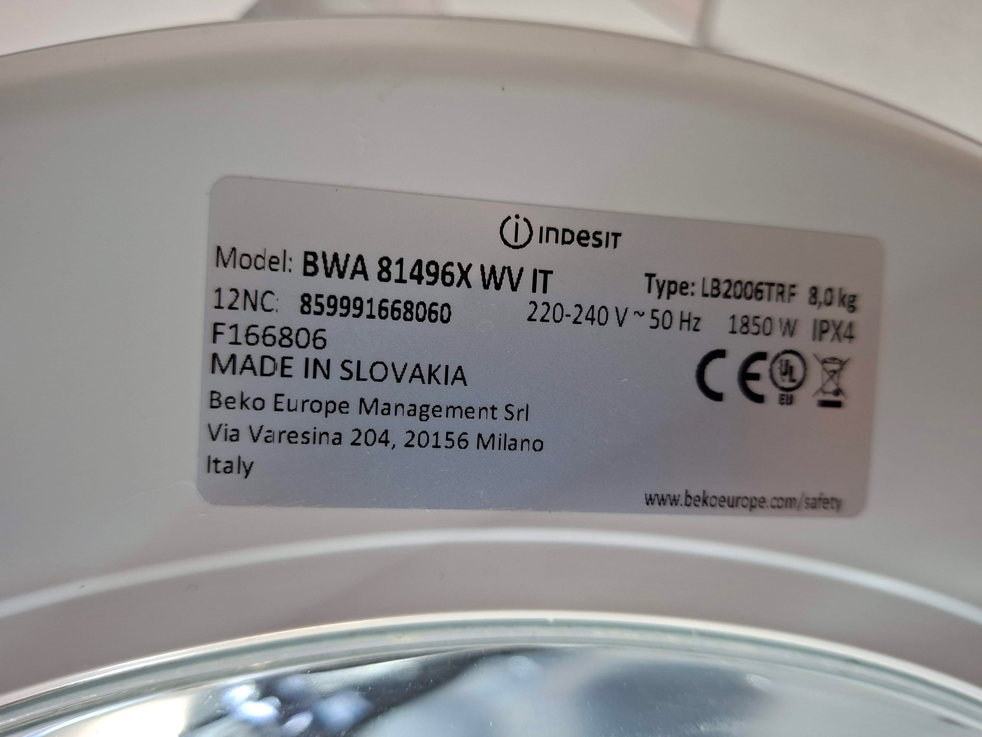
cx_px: 491
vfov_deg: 58.9
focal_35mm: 23
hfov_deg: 73.9
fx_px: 652
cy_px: 368
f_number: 1.8
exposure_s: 1/25
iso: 500
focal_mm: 5.54
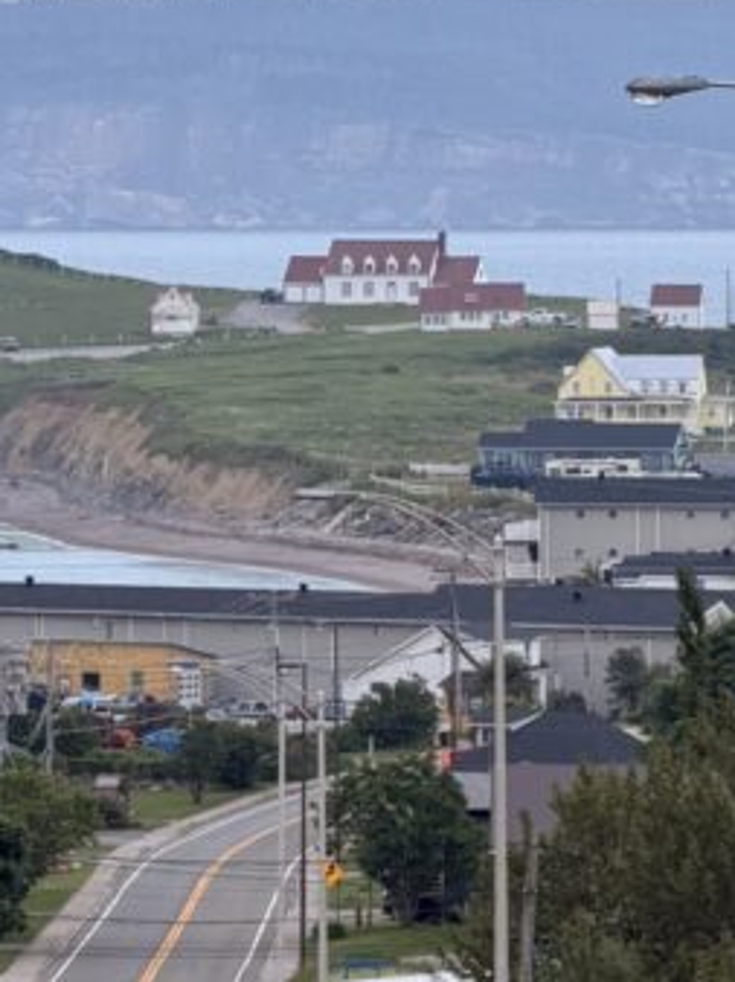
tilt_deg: -2.0
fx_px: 8589
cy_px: 520
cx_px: 349
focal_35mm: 303
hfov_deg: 4.9
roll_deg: -0.2
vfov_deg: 6.5
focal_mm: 16.89
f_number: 2.8
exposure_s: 1/257
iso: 50
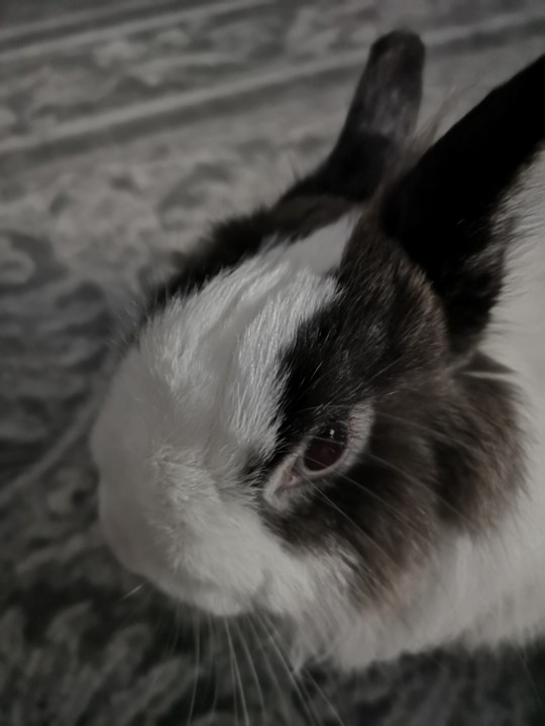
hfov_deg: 51.4
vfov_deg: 65.3
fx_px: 567
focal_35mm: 27
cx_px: 272
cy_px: 363
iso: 3200
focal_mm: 3.95
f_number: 1.8
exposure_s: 5
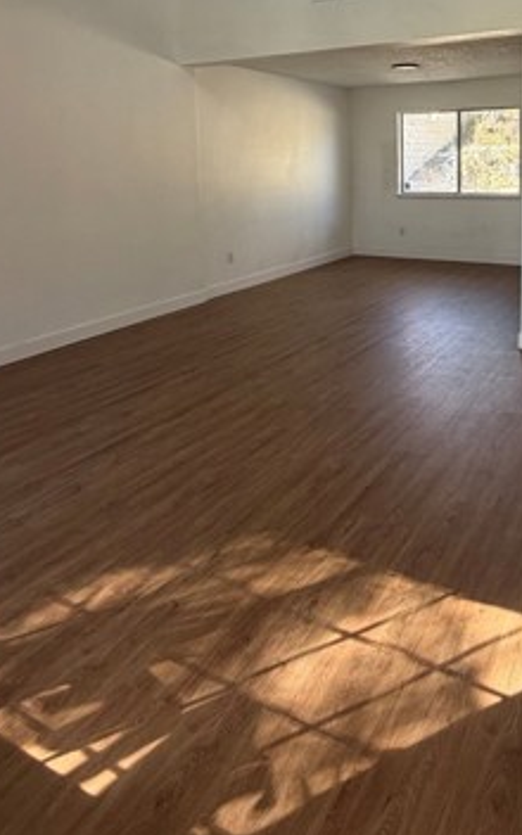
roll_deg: +0.8
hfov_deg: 44.6
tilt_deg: -3.4
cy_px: 221
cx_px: 384
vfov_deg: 64.7
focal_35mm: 27
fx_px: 615
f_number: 2.2
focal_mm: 2.22
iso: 100
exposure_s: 1/121
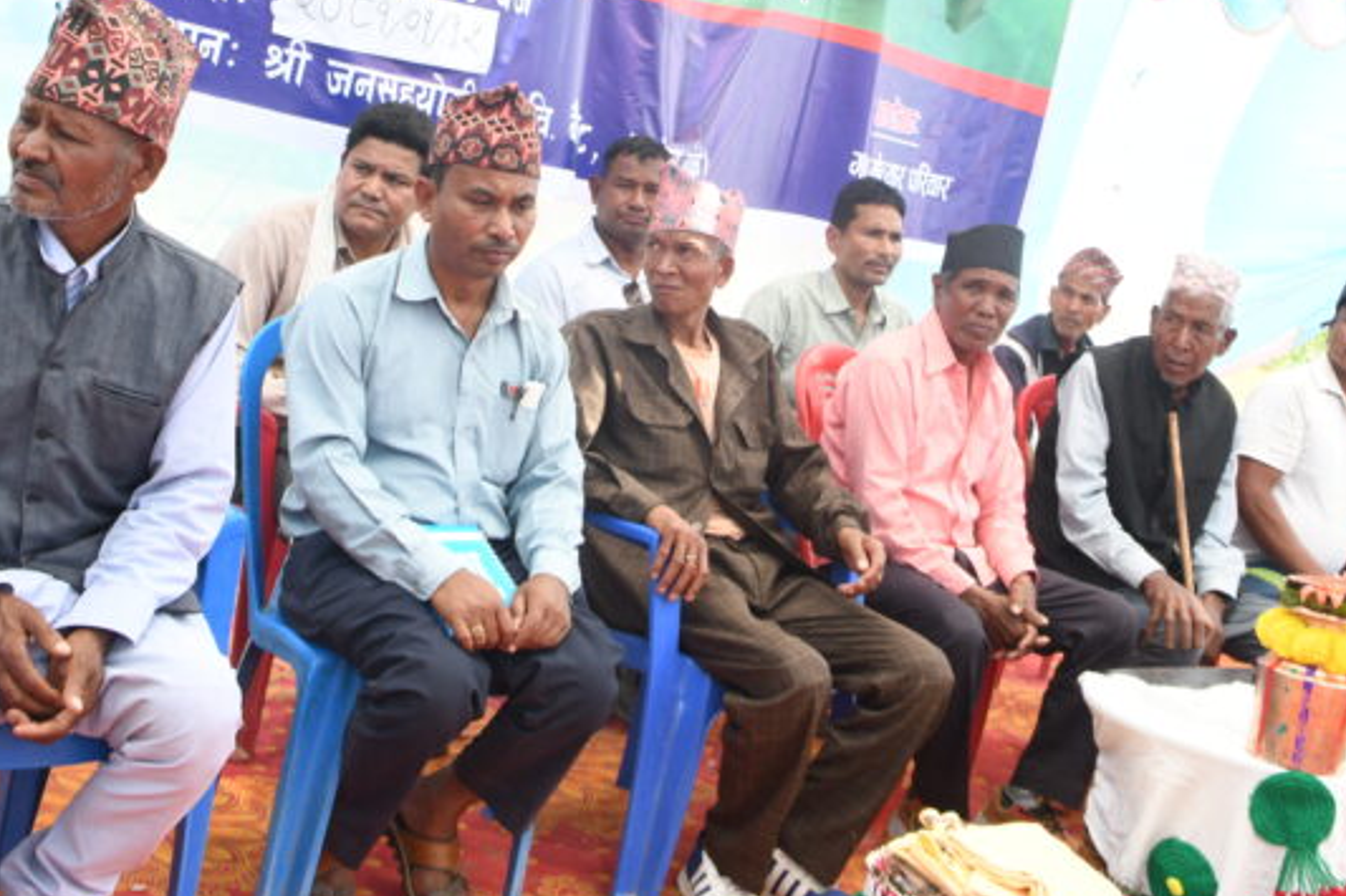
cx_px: 760
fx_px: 1831
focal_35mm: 49
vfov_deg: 27.4
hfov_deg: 40.3
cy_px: 305
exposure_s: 1/125
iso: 400
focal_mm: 23
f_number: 5
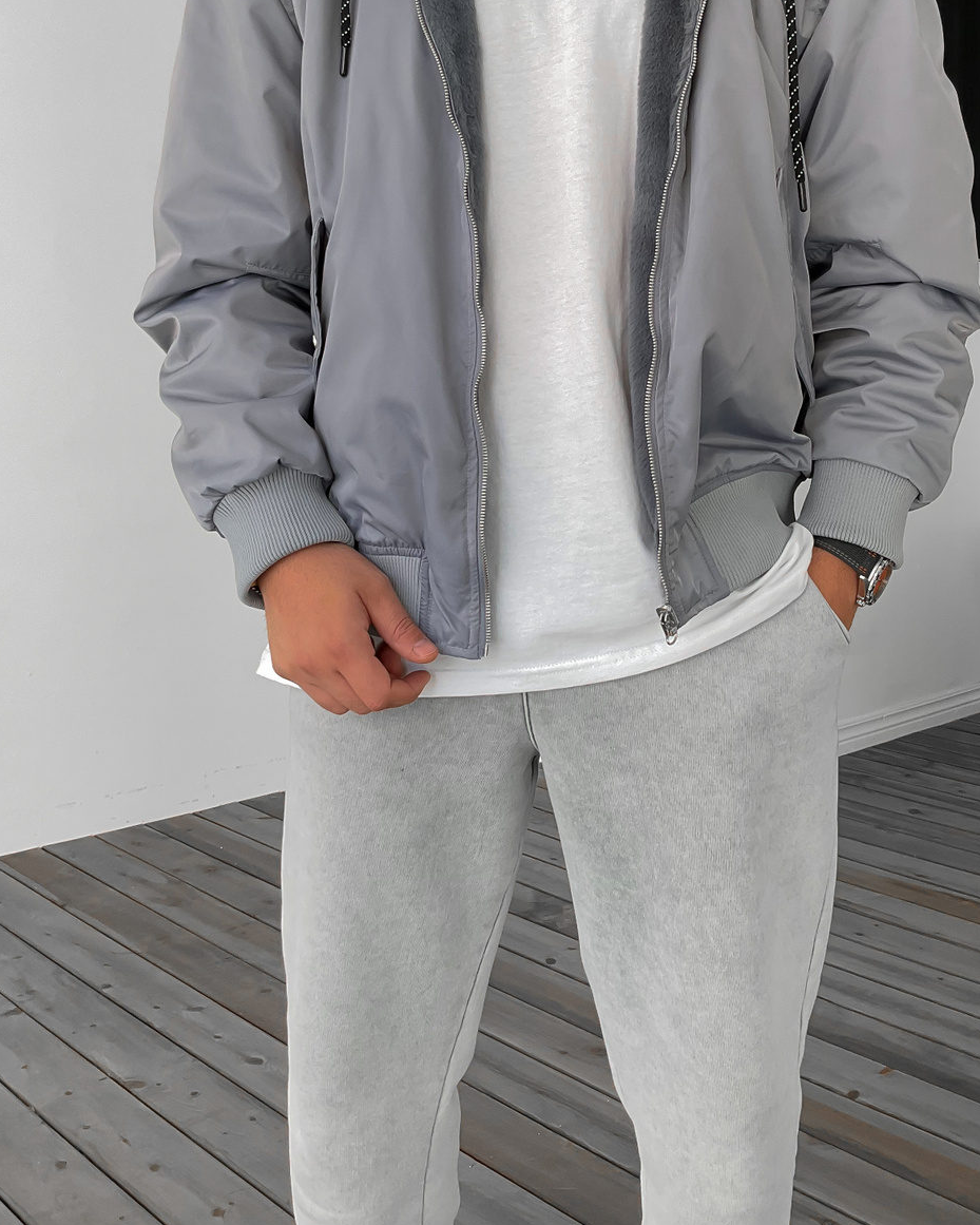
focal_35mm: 39
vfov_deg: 46.3
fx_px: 1414
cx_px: 587
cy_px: 436
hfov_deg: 38.1
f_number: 1.8
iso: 32
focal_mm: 3
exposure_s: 1/120
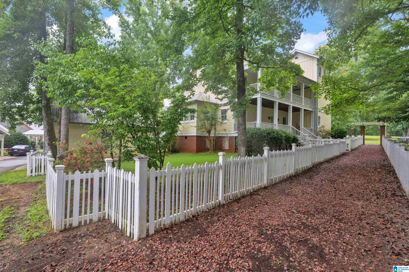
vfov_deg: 72.1
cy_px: 136
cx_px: 204
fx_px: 187
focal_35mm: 16
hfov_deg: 95.0
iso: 100
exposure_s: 1/50
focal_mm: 16.5
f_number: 8
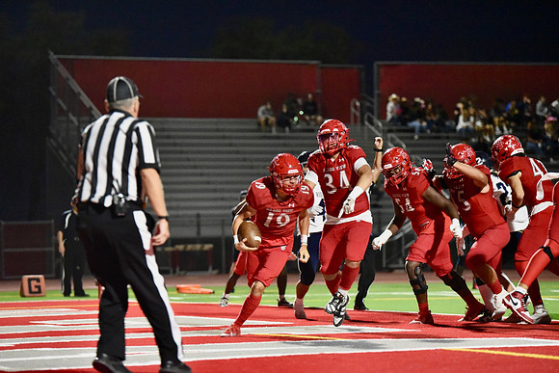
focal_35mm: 165
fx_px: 2563
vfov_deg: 8.3
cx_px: 280
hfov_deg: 12.4
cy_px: 186
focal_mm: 165
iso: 12800
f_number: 2.8
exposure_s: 1/1000
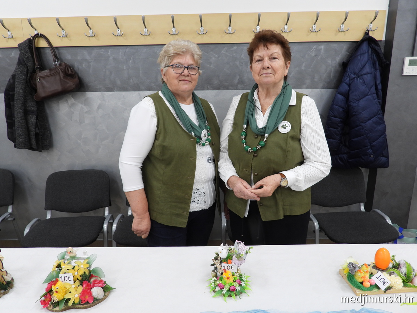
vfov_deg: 56.8
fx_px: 289
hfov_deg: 71.6
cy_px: 156
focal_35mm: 24
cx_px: 208
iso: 125
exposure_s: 1/30
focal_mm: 4.3
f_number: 2.8
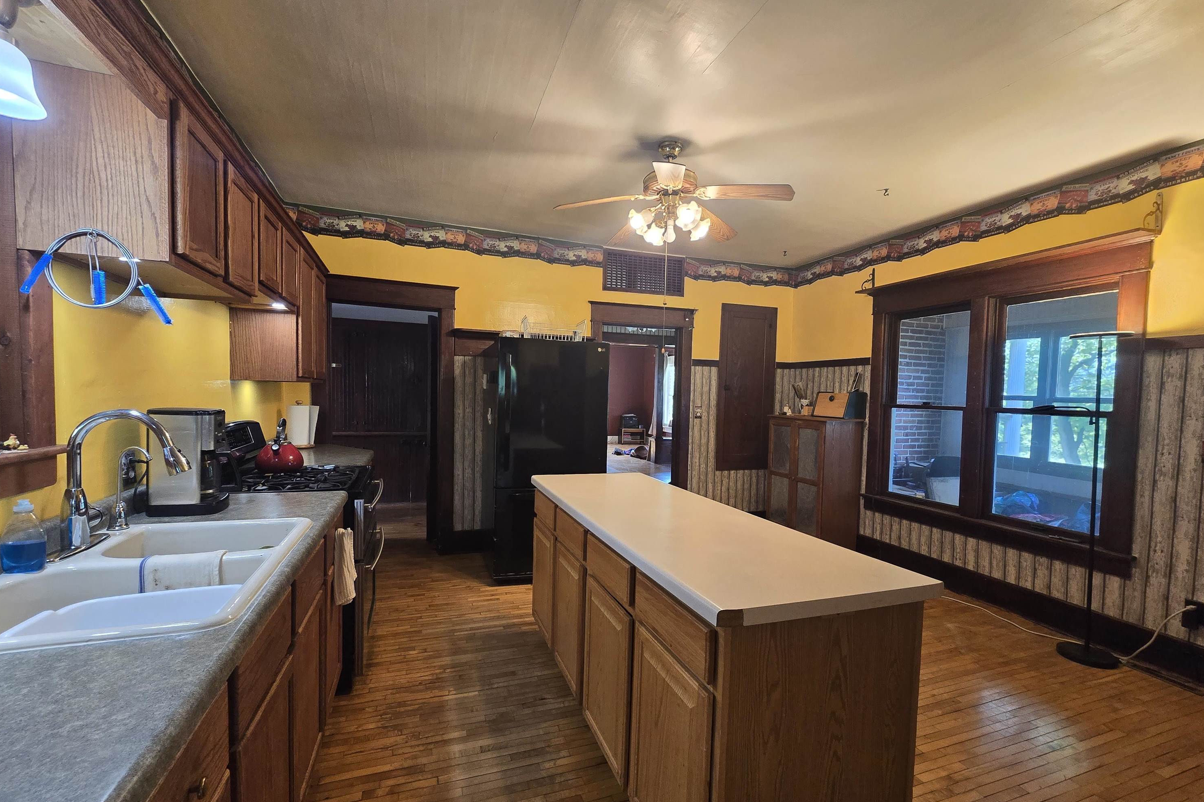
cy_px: 428
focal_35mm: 14
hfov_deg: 104.3
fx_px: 468
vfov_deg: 81.1
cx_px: 605
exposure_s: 1/60
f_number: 2.2
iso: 250
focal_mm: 2.2
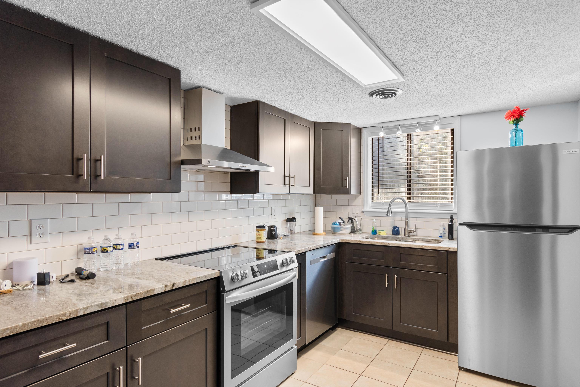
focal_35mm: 19
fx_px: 306
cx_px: 290
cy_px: 194
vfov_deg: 64.6
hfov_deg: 86.9
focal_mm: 13
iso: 100
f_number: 5
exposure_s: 1.3
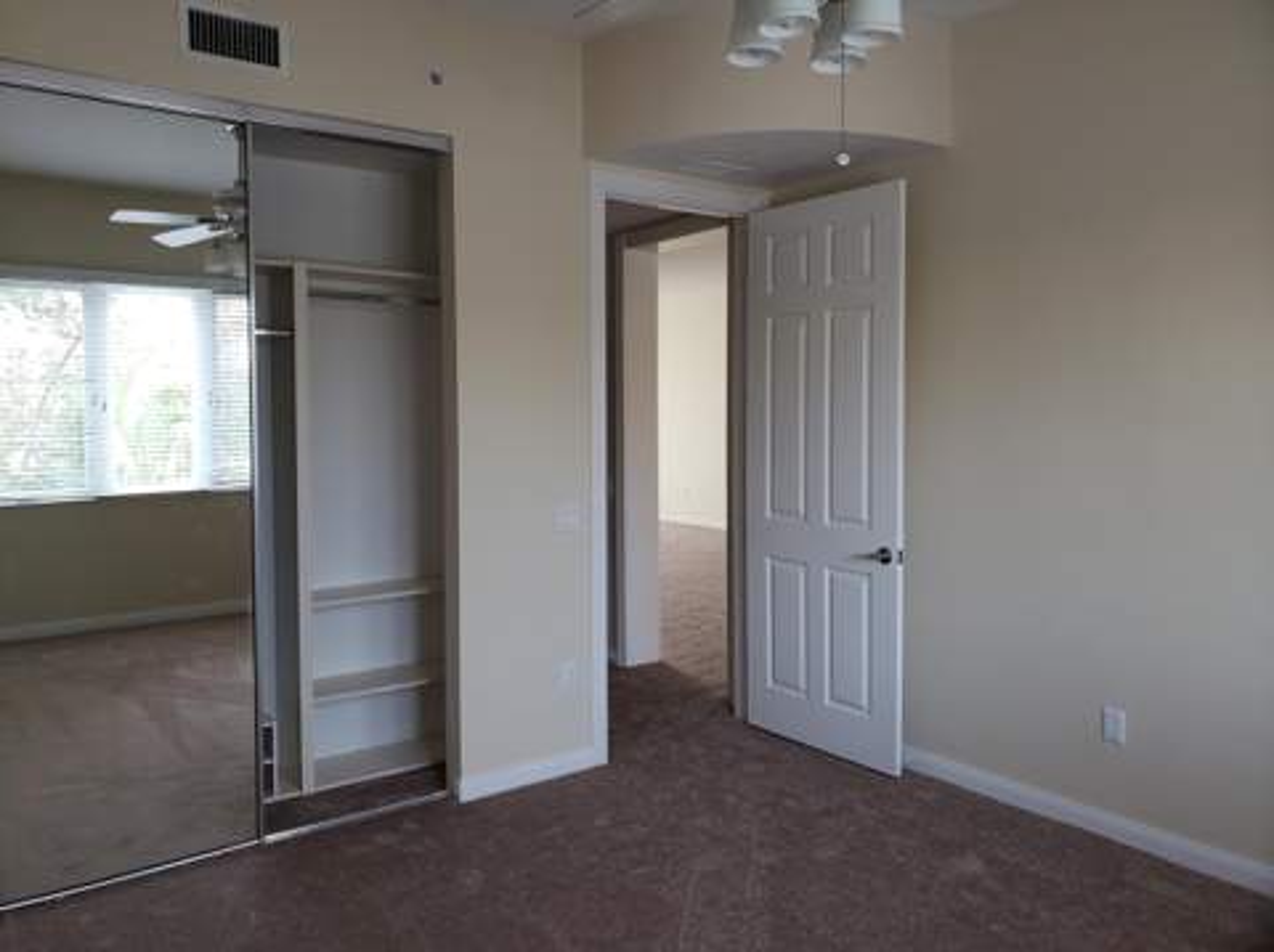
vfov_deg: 53.0
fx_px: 956
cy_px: 476
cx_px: 637
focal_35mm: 26
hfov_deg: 67.4
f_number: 2.4
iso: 125
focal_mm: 4.3
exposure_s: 1/60
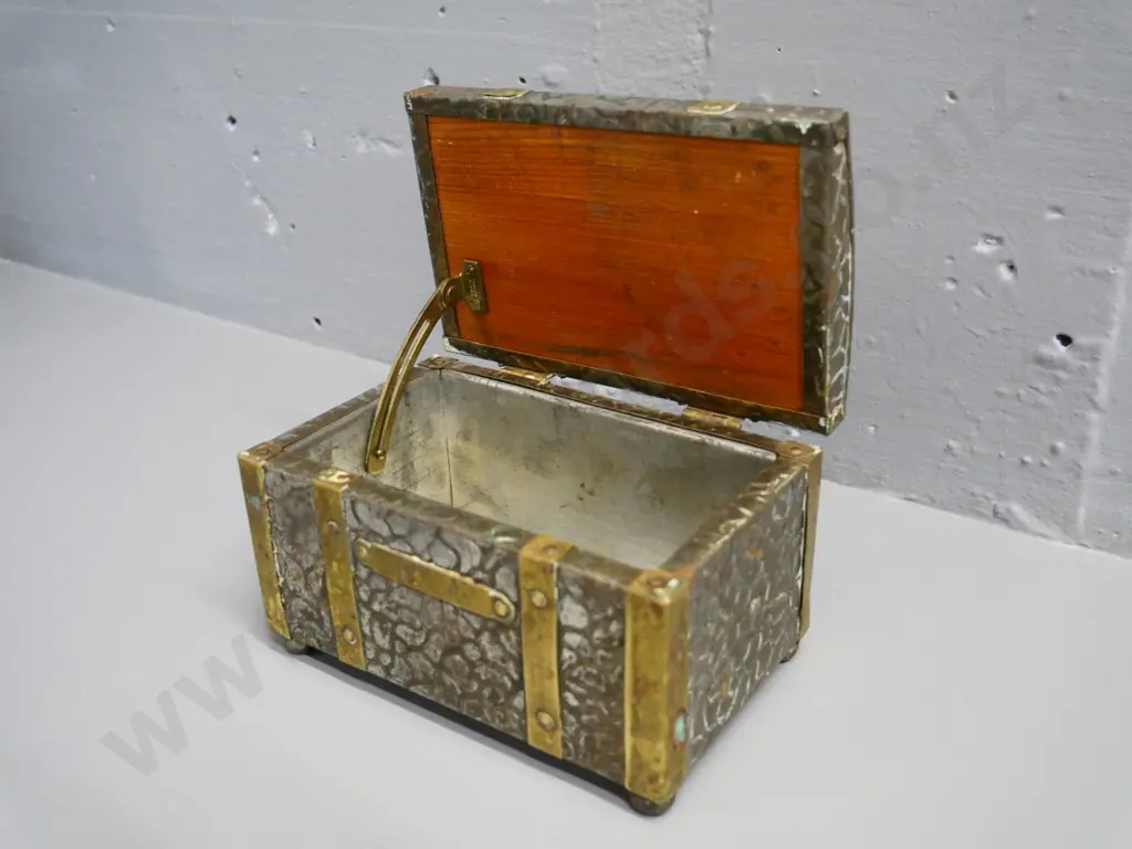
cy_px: 424
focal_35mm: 34
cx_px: 566
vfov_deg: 41.8
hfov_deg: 54.0
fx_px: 1112
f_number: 4.5
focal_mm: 17
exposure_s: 1/50
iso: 1600
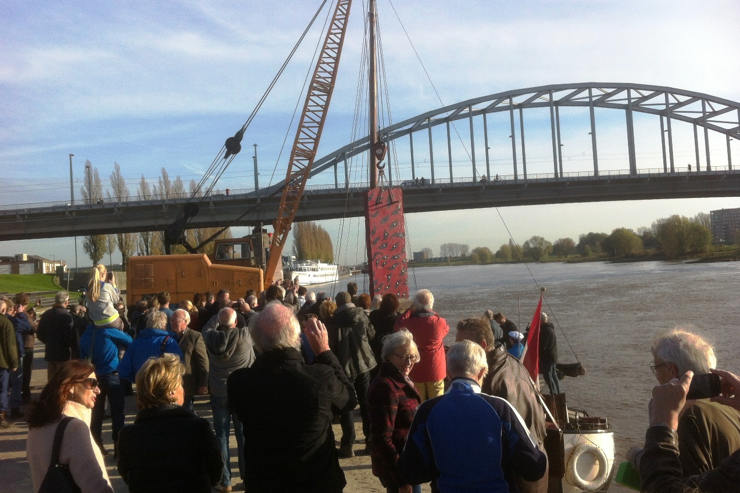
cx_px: 369
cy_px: 225
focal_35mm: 37
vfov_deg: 35.9
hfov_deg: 51.9
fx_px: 761
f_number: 2.8
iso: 80
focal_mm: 3.85
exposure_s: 1/1040
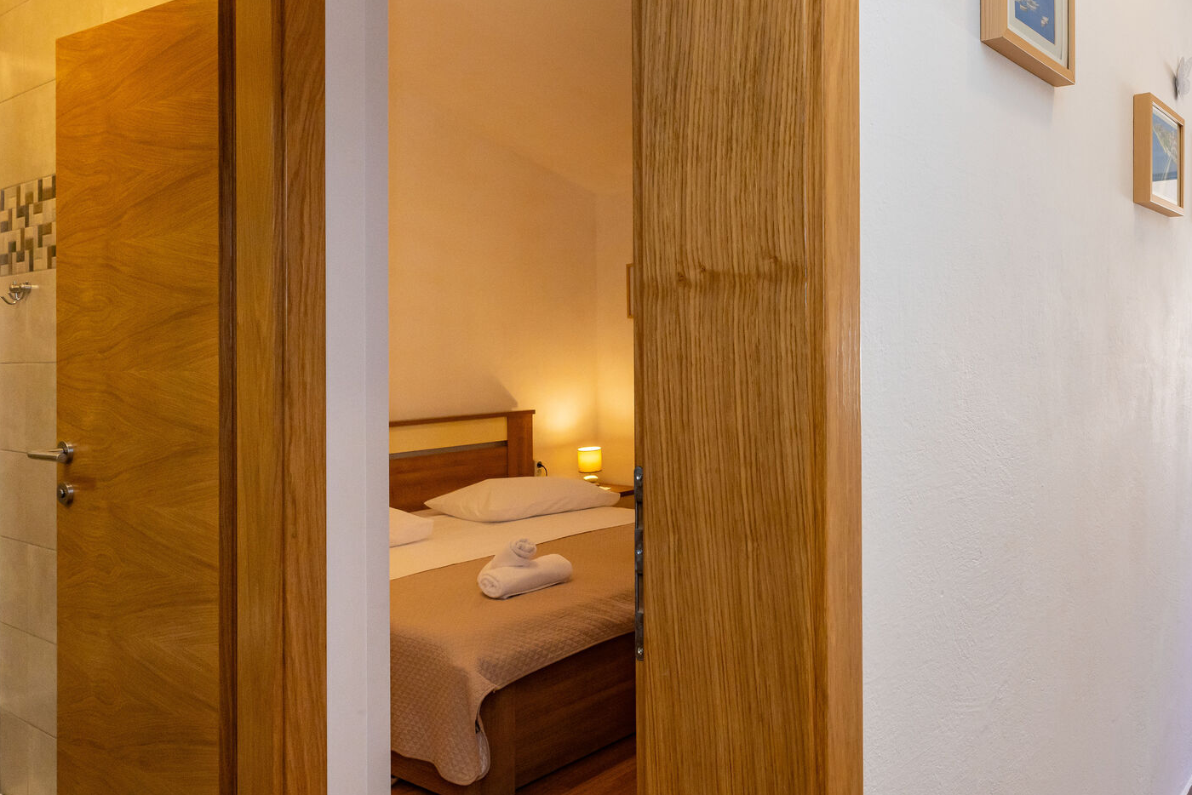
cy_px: 369
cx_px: 802
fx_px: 927
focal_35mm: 28
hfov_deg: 63.7
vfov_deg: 46.4
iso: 800
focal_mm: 14
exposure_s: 1/100
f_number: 7.1
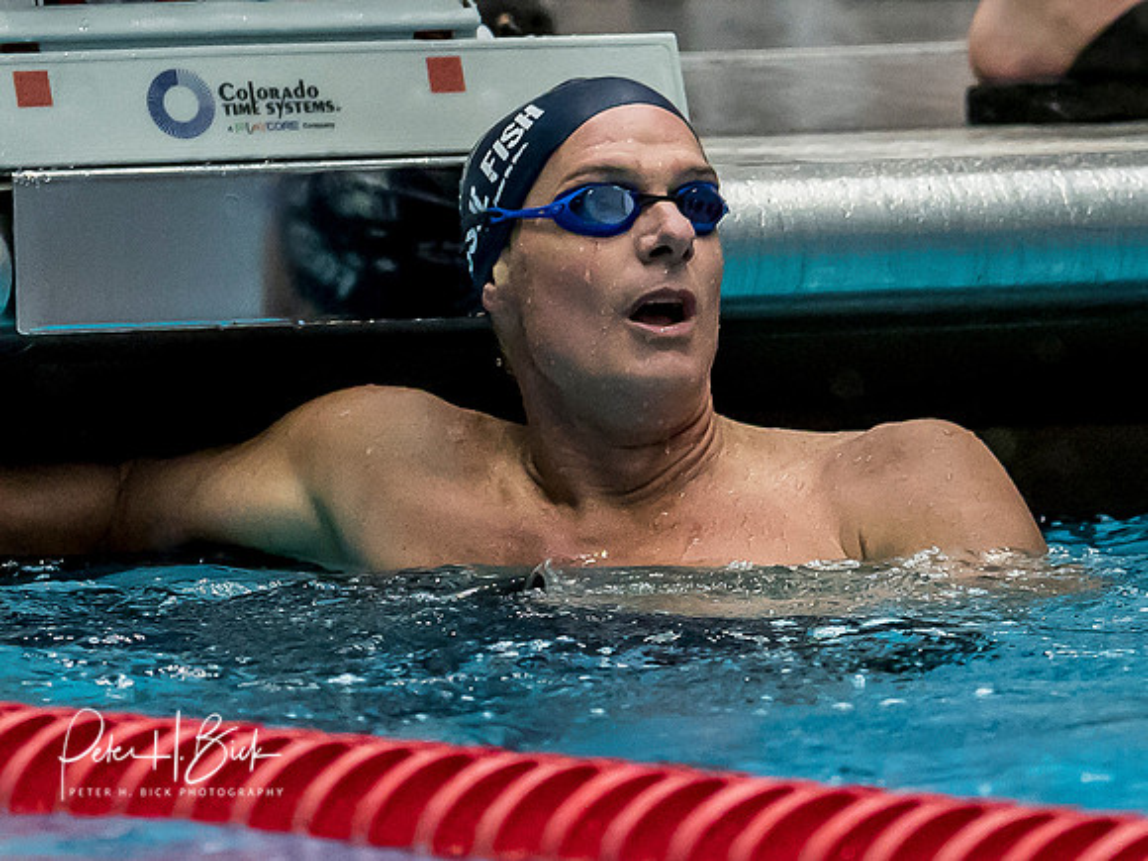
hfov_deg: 1.7
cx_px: 573
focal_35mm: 1162
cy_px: 567
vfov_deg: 1.3
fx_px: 38531
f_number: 2.8
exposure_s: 1/1000
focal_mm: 200
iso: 2500
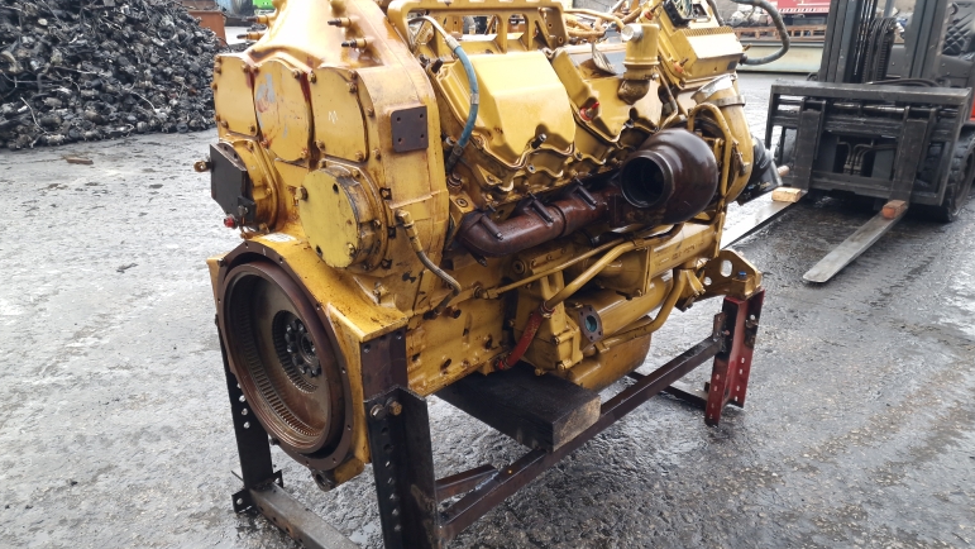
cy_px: 302
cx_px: 487
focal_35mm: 26
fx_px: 672
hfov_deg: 71.9
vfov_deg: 44.3
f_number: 1.8
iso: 50
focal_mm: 6.4
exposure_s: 1/50
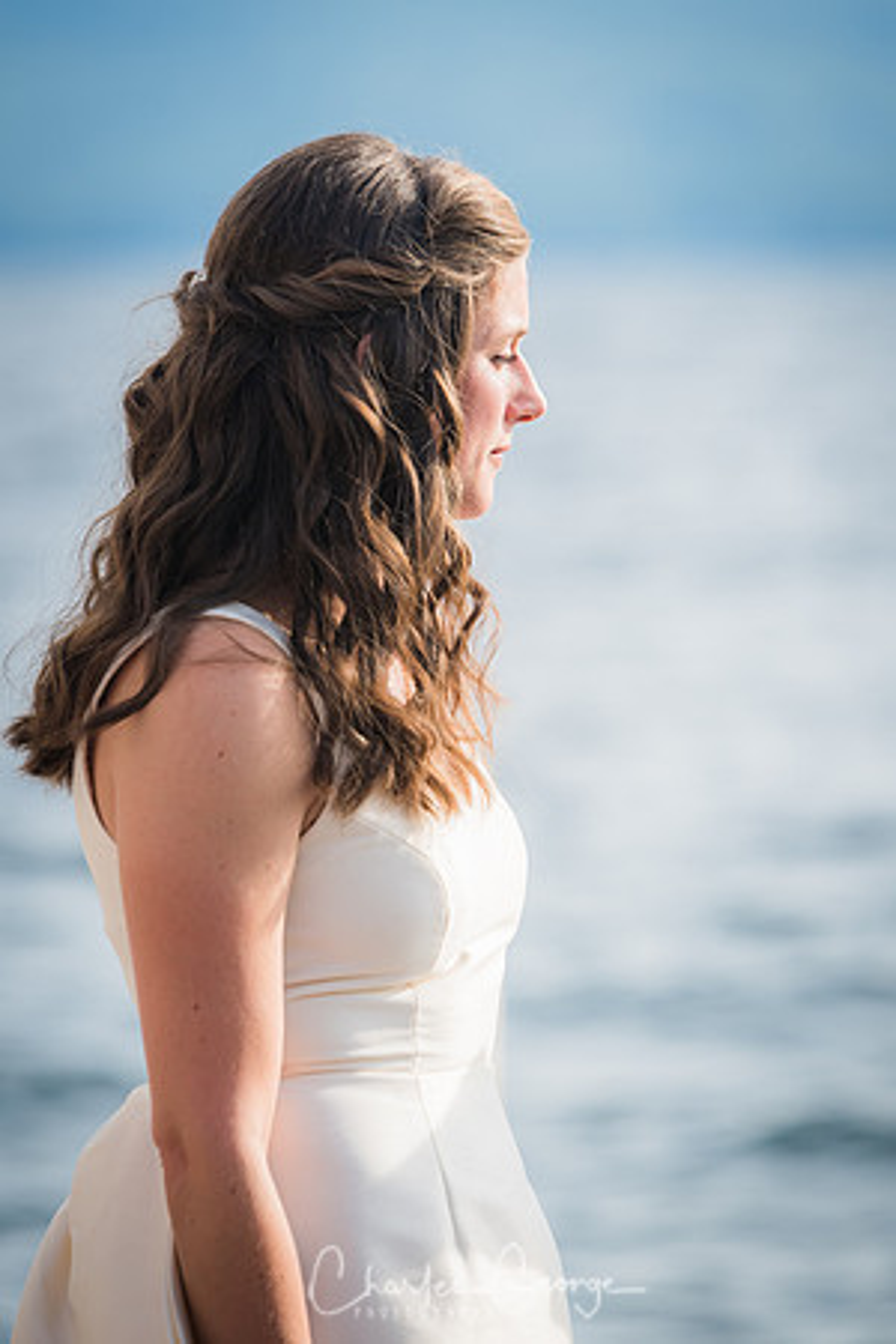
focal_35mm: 300
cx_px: 448
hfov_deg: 4.6
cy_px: 672
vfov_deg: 6.9
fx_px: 11199
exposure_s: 1/800
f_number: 4
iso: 200
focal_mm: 200
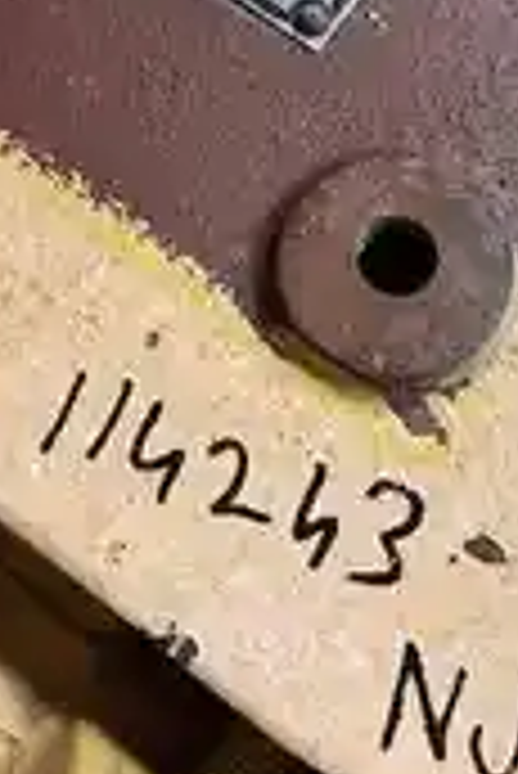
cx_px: 293
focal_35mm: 58
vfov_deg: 34.2
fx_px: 1249
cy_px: 270
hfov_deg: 23.4
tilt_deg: -72.1
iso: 400
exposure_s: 1/60
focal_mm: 6.86
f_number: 1.78
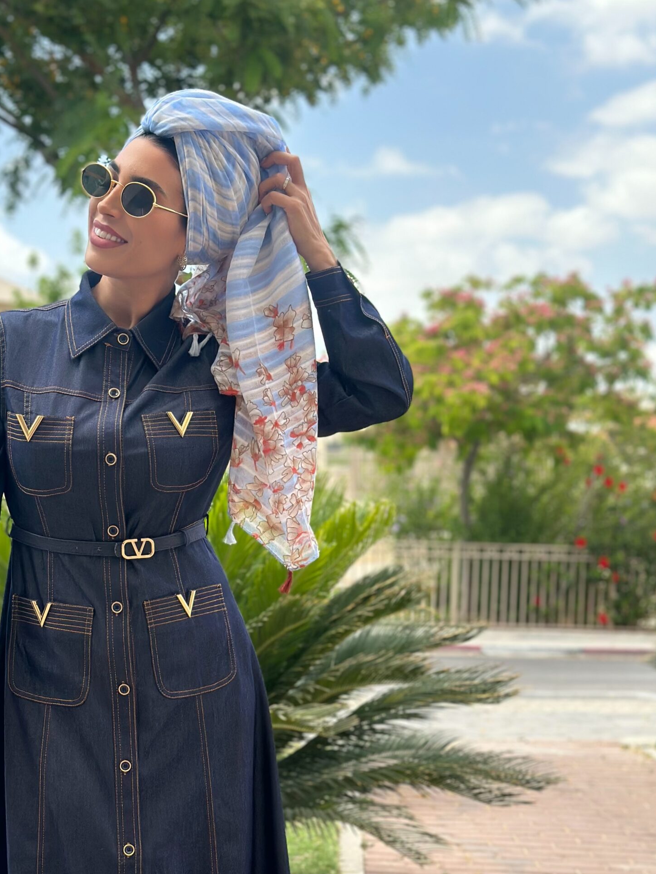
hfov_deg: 22.9
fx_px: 1617
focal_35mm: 64
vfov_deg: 30.1
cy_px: 574
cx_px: 239
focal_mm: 6.86
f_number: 1.78
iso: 80
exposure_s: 1/1815
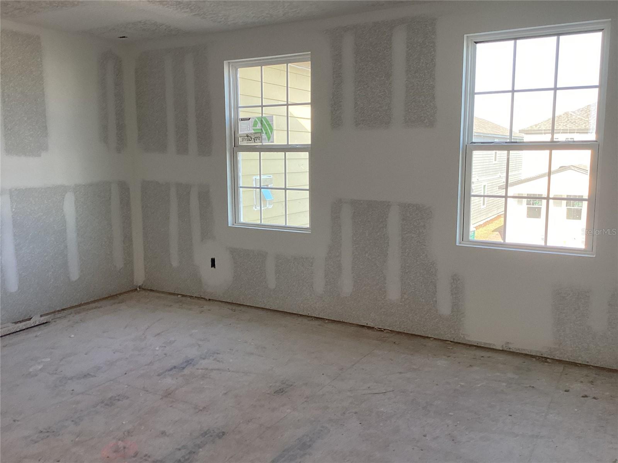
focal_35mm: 31
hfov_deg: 58.4
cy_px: 232
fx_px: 553
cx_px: 309
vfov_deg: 45.4
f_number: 2.4
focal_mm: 3.3
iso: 64
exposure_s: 1/120
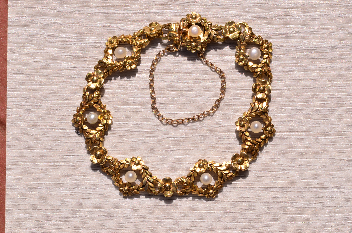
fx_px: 1537
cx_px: 176
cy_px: 116
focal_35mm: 158
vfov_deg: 8.7
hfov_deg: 13.1
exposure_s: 1/100
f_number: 22
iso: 100
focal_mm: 105
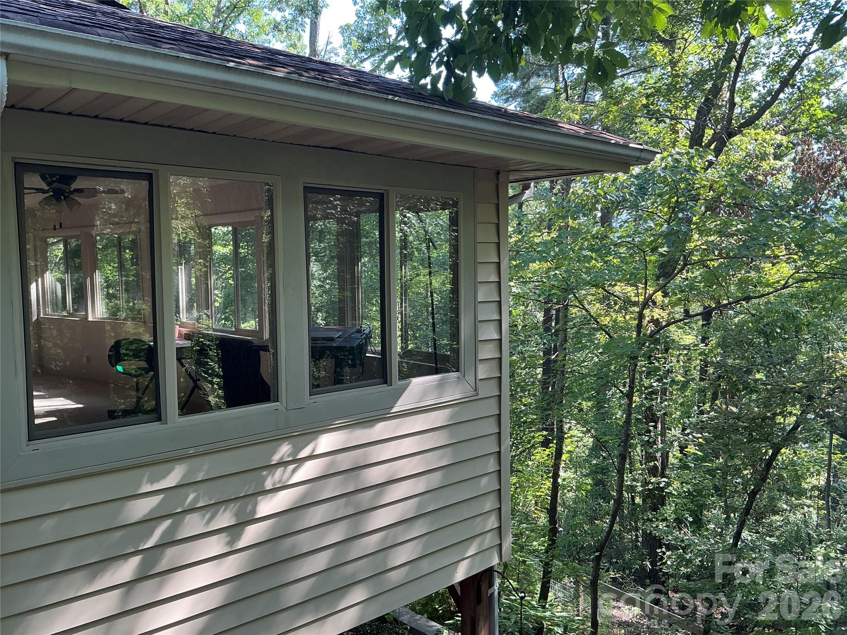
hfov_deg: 61.7
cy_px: 318
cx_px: 424
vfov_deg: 48.2
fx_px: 710
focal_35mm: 29
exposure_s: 1/120
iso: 32
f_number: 1.8
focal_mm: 3
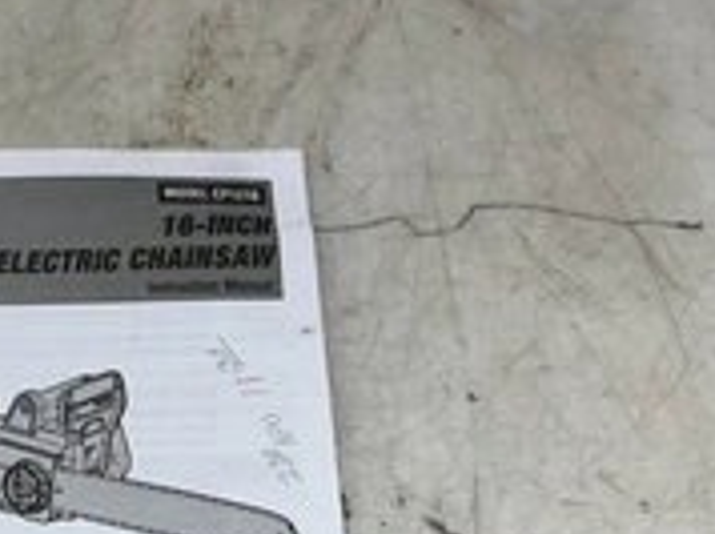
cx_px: -8
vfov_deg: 22.2
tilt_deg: -67.0
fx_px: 1300
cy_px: 550
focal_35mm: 63
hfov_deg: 28.7
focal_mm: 3
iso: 25
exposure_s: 1/120
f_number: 1.8
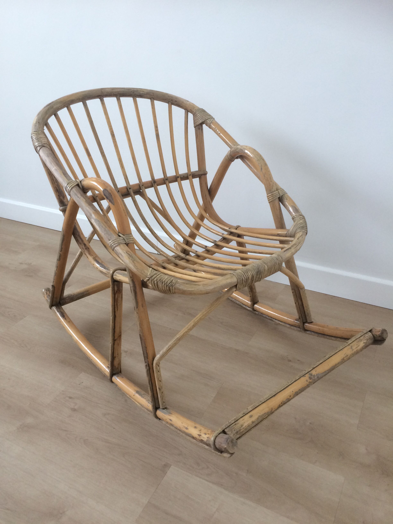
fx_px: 439
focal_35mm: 29
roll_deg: +1.0
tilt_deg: -28.1
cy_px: 262
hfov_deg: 48.2
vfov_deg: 61.7
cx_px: 196
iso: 50
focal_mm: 4.15
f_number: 2.2
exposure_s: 1/33
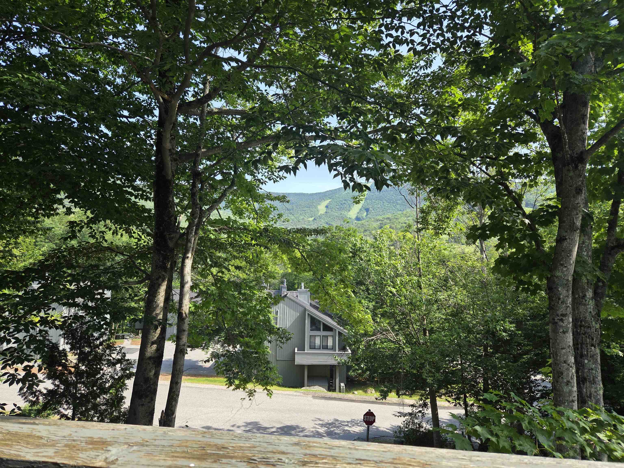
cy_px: 234
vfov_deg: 58.9
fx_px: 415
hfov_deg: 73.9
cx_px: 312
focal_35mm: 23
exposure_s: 1/1228
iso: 80
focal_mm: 5.4
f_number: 1.8
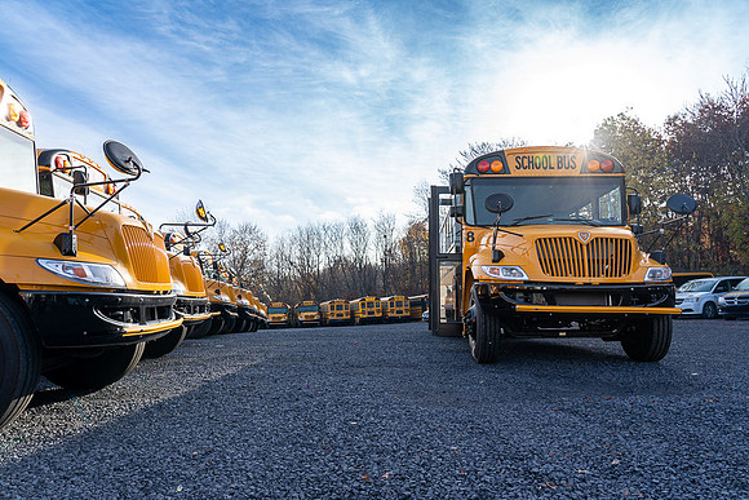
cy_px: 250
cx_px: 374
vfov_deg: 53.2
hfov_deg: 73.7
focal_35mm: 24
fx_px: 499
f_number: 5.6
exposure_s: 1/400
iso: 125
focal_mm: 24
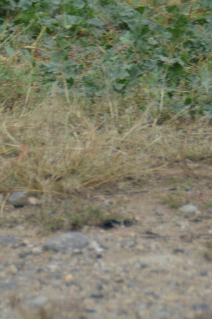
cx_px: -190
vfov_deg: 4.0
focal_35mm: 507
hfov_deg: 2.7
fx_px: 4481
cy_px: -285
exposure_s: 1/640
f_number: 5.6
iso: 200
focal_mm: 86
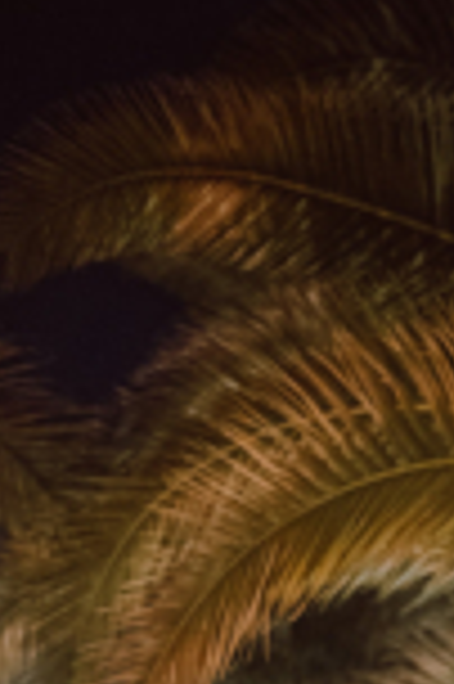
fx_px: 2616
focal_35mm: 138
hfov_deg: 9.8
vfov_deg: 13.3
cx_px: 452
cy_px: 1242
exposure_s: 1/200
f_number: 2
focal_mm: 35
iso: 3600
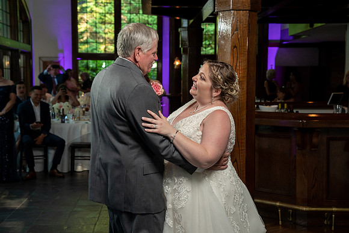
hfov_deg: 31.8
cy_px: 117
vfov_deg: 21.5
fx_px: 613
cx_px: 173
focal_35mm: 63
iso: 2000
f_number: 5.6
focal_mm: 62
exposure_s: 1/200
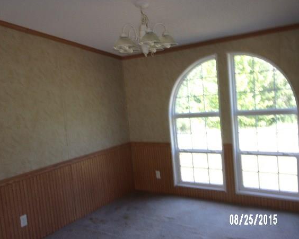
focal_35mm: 31
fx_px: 274
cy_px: 121
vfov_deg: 47.1
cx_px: 156
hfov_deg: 57.2
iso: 80
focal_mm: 5.1
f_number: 3.9
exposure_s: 1/38
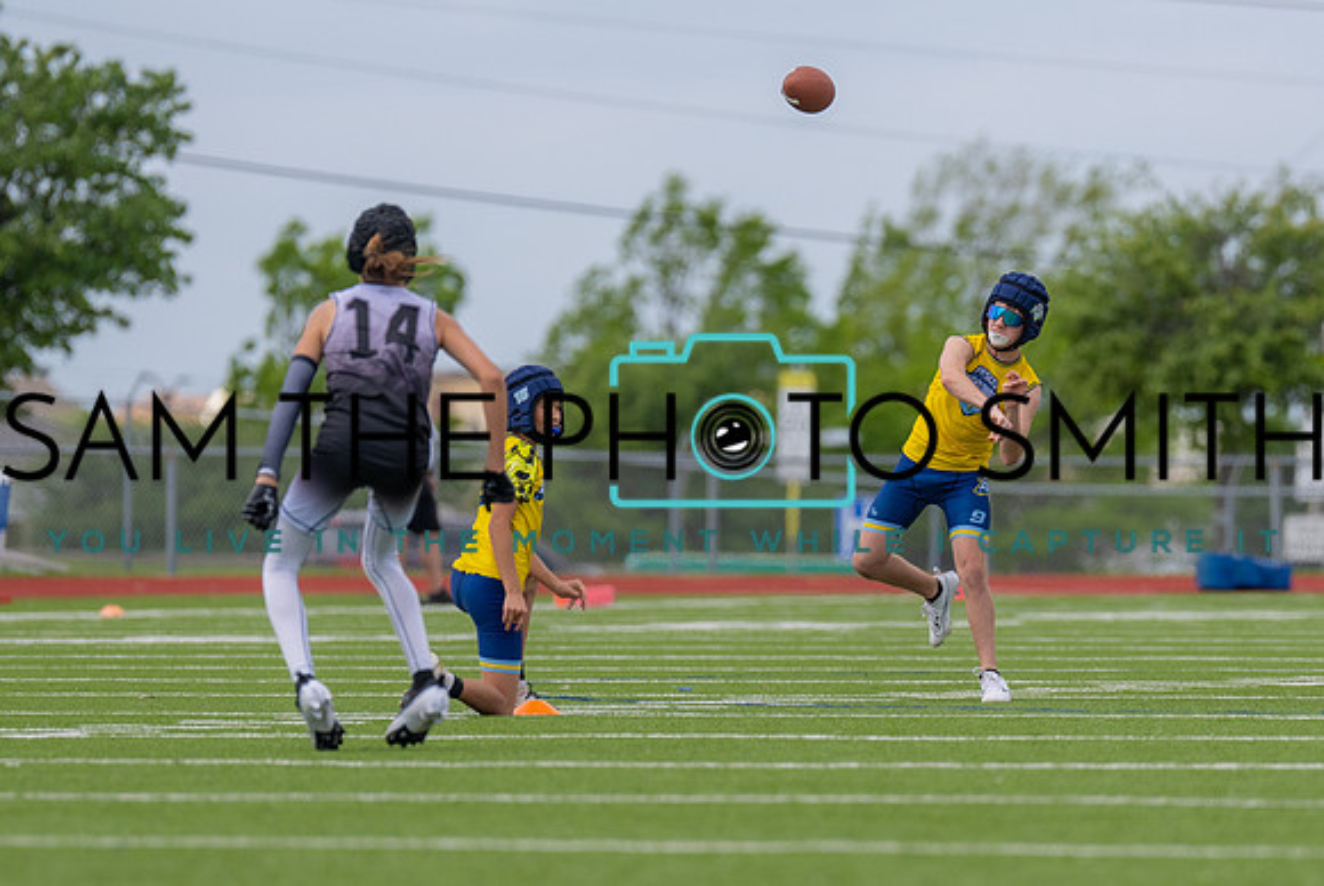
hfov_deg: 5.0
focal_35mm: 411
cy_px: 530
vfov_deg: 3.4
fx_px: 15142
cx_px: 874
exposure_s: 1/2000
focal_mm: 200
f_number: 2.8
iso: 100
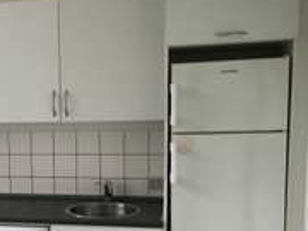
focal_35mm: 60
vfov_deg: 24.2
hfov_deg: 30.6
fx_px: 534
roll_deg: +1.5
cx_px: 27
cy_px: 173
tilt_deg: -7.3
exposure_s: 1/33
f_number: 2.2
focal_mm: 4.15
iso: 32
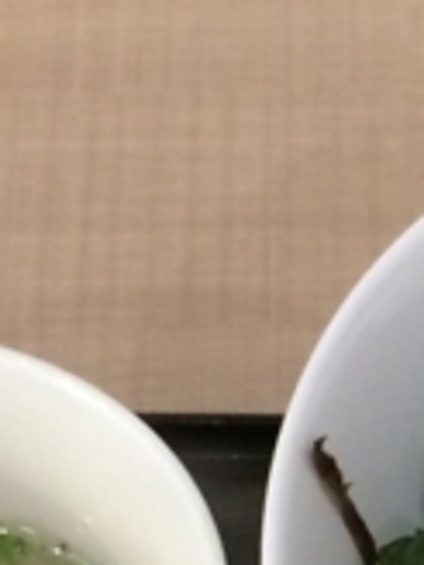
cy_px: 689
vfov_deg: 10.7
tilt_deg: -53.5
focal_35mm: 181
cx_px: 531
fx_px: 2956
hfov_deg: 8.1
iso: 160
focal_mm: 4.15
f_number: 2.2
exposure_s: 1/30
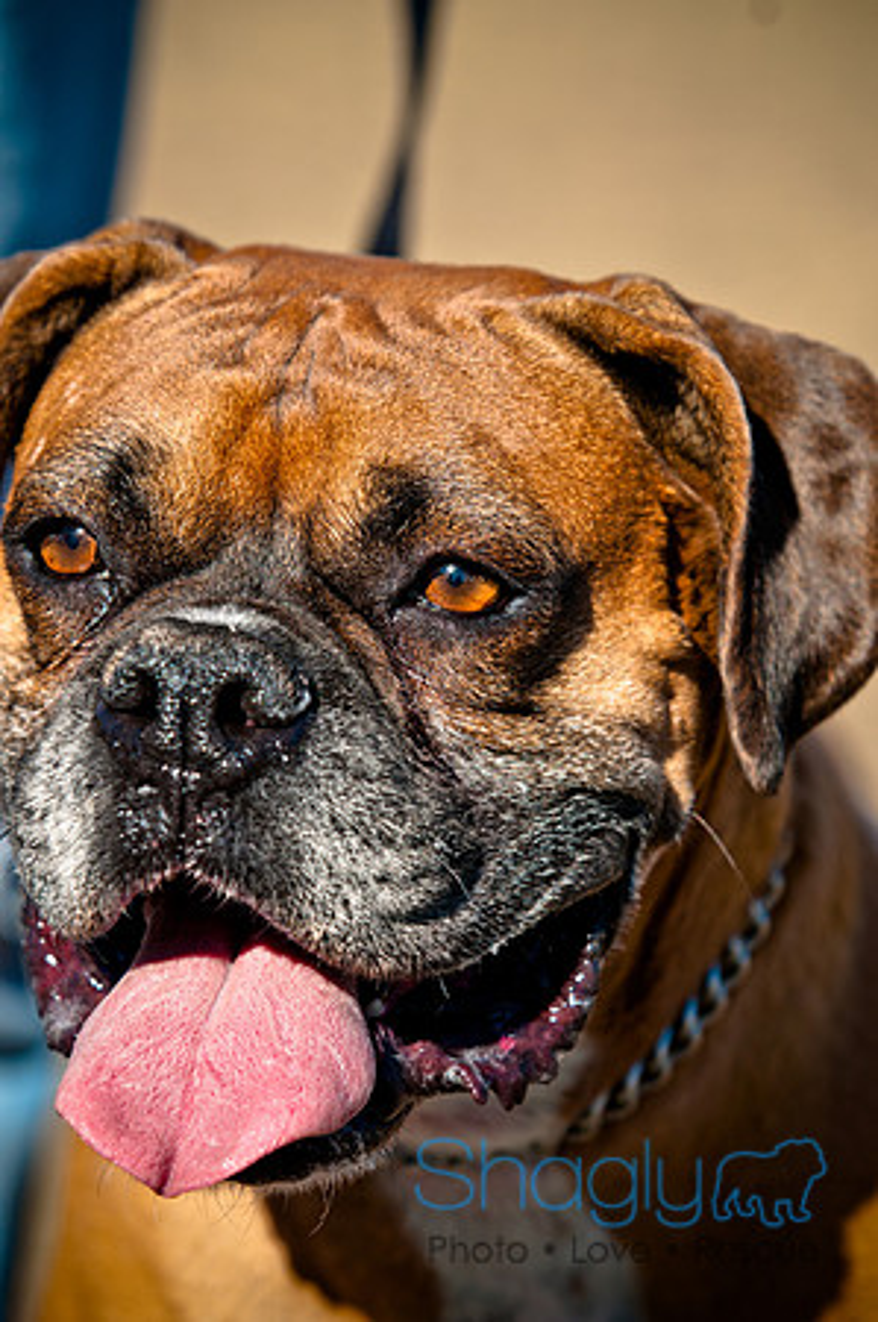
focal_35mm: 202
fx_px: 7425
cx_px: 439
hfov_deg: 6.8
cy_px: 661
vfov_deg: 10.2
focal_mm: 135
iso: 200
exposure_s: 1/800
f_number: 5
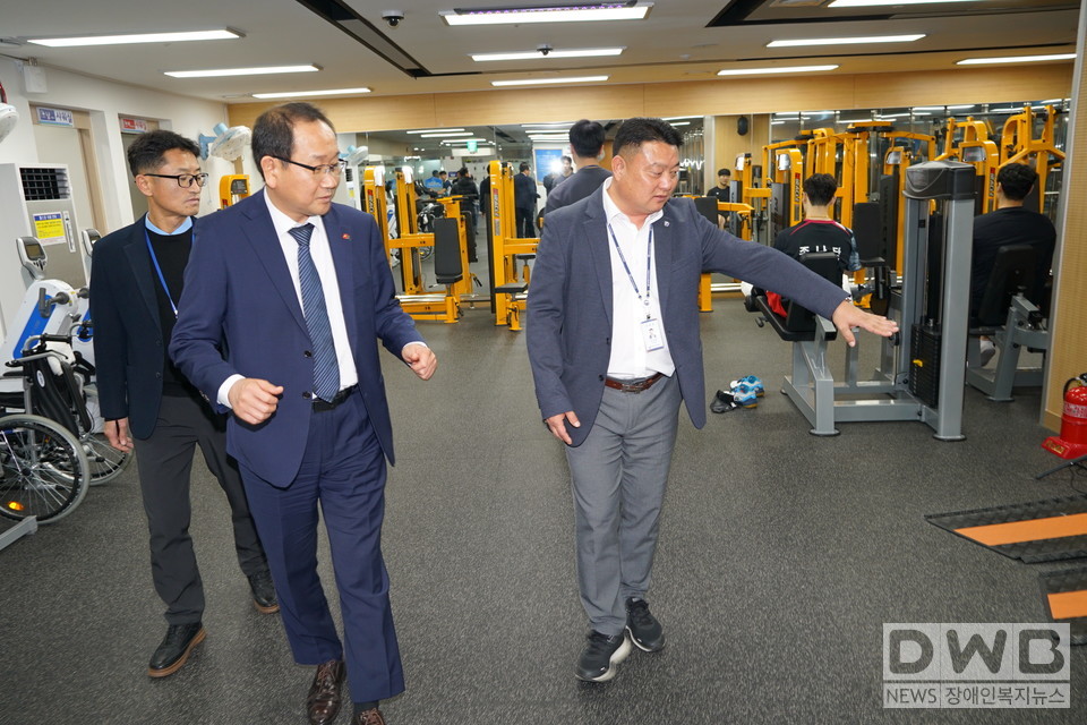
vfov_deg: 47.9
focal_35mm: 27
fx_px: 815
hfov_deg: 67.4
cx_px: 544
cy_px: 362
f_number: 3.5
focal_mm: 18
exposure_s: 1/60
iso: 400
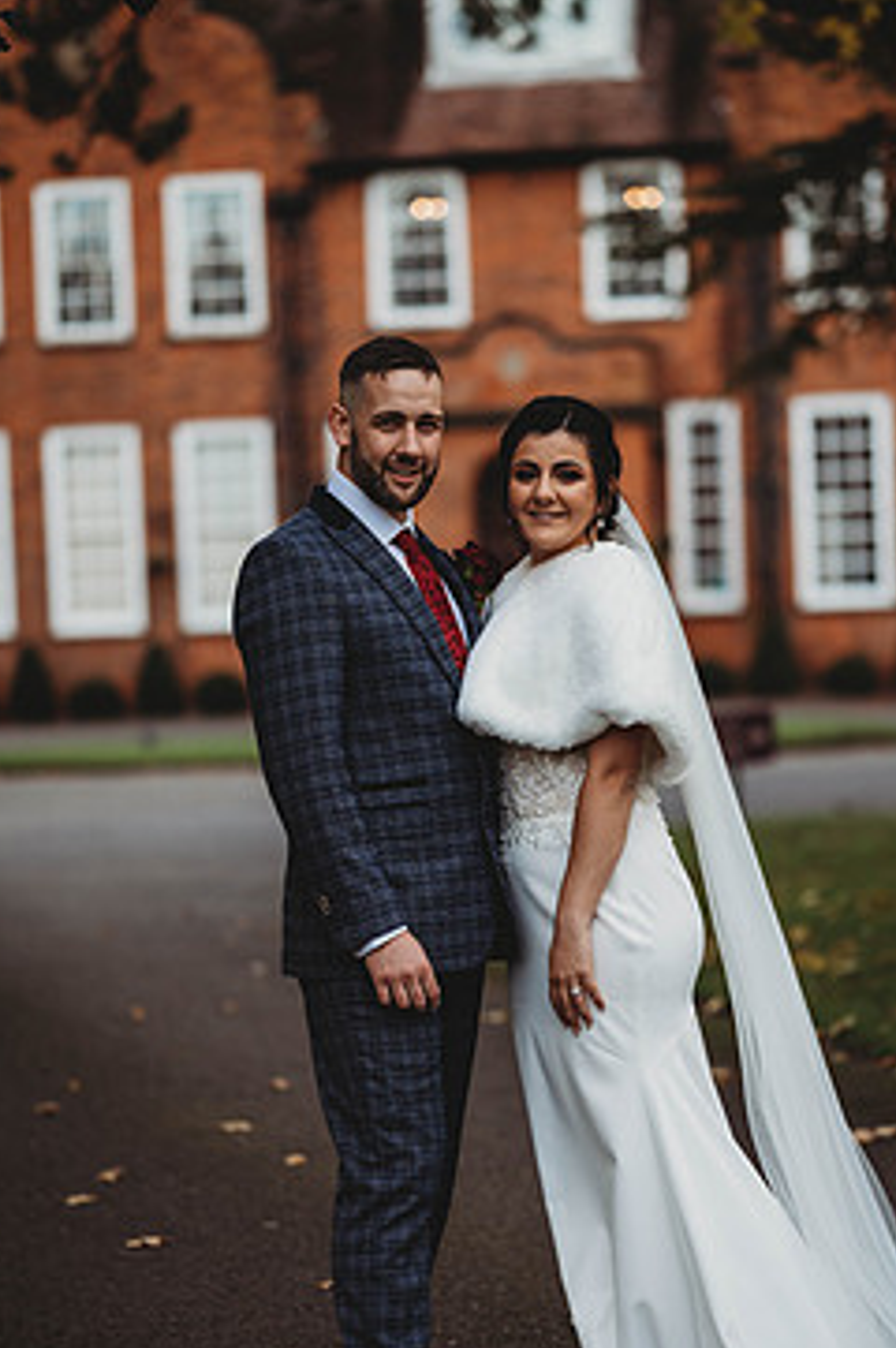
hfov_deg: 12.9
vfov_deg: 19.3
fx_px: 3965
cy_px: 803
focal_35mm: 106
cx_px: 528
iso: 100
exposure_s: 1/400
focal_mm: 85
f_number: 1.8
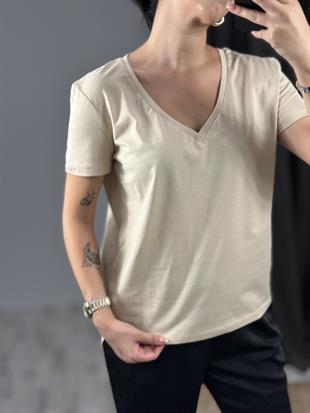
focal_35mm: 48
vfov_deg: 39.6
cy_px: 206
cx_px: 155
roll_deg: +5.0
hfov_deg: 30.3
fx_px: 573
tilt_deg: -33.0
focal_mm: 6.86
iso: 64
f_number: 1.78
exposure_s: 1/100
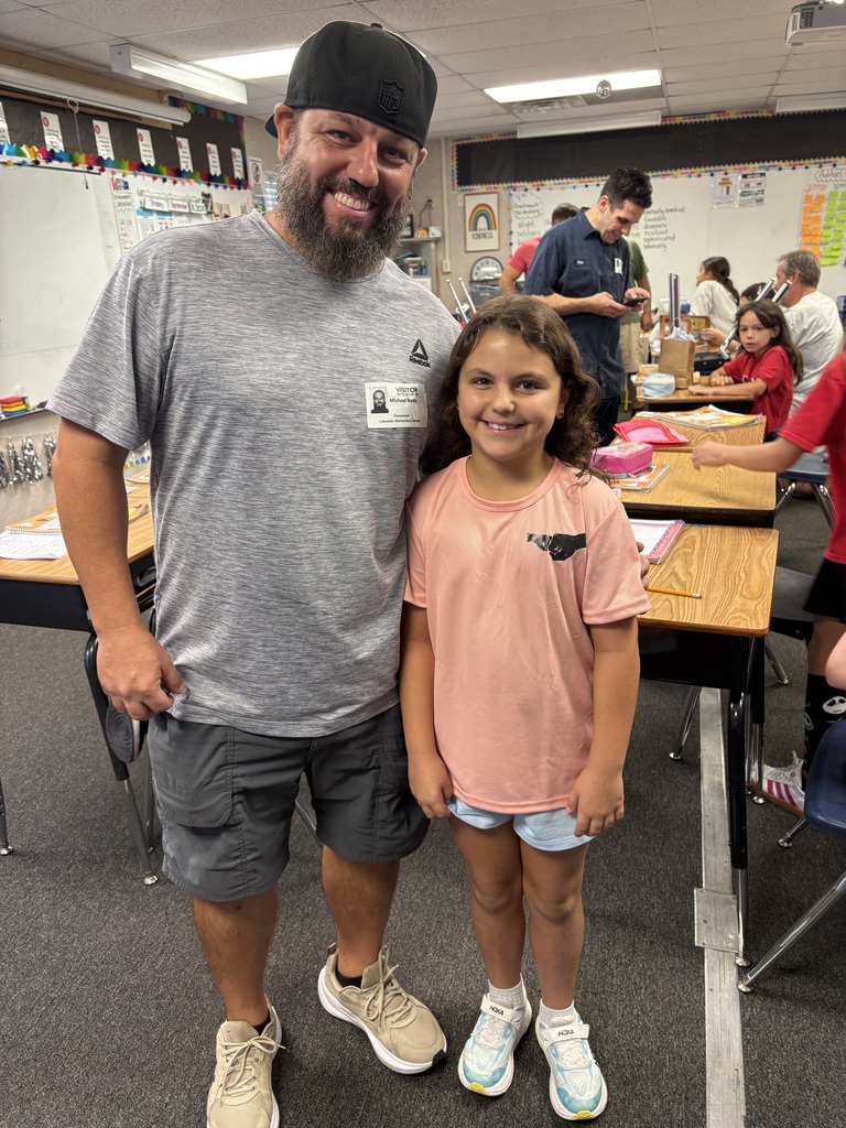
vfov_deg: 67.3
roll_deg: +3.9
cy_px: 564
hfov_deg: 53.1
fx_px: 847
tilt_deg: -19.0
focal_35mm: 26
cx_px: 423
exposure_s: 1/60
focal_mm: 5.96
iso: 100
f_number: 1.6
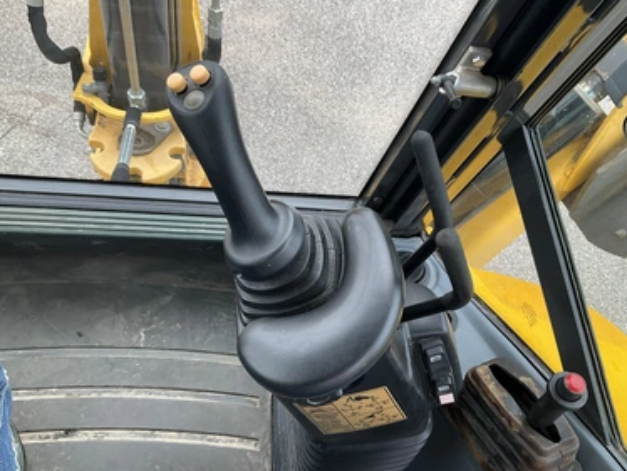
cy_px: 235
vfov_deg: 45.5
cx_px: 327
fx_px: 562
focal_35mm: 31
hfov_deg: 58.3
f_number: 1.8
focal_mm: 3
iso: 25
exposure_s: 1/122
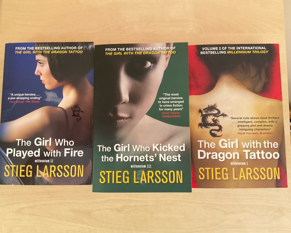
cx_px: 145
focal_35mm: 31
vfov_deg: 47.1
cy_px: 115
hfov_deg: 57.2
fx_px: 267
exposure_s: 1/30
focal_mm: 3
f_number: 1.8
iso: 500
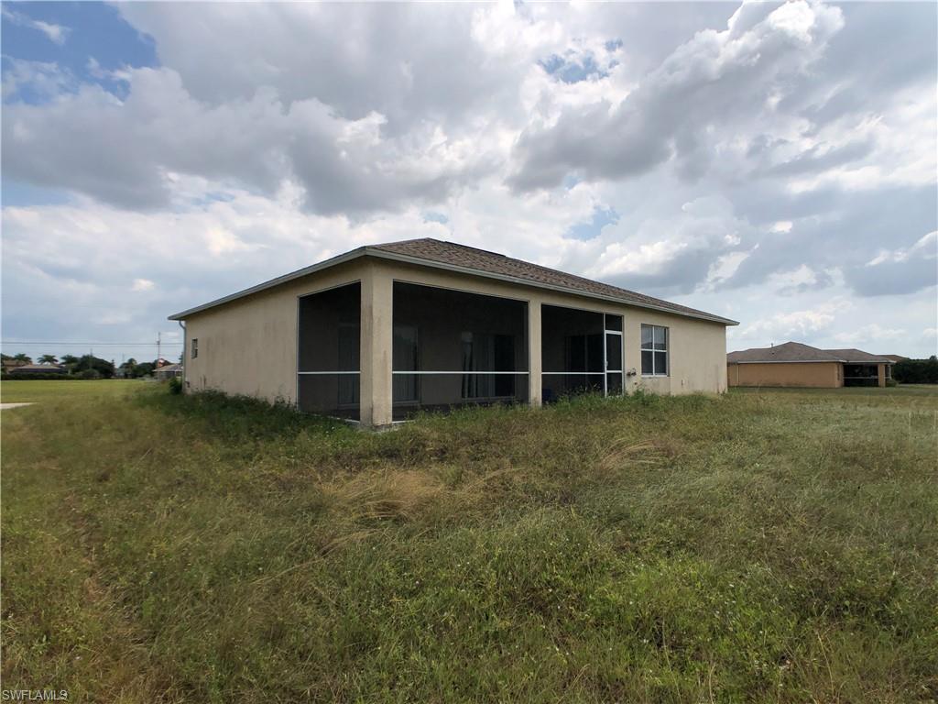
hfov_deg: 63.4
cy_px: 352
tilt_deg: -0.1
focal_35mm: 28
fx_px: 759
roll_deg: +0.6
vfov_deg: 49.7
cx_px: 469
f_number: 1.8
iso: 20
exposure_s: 1/6897
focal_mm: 4
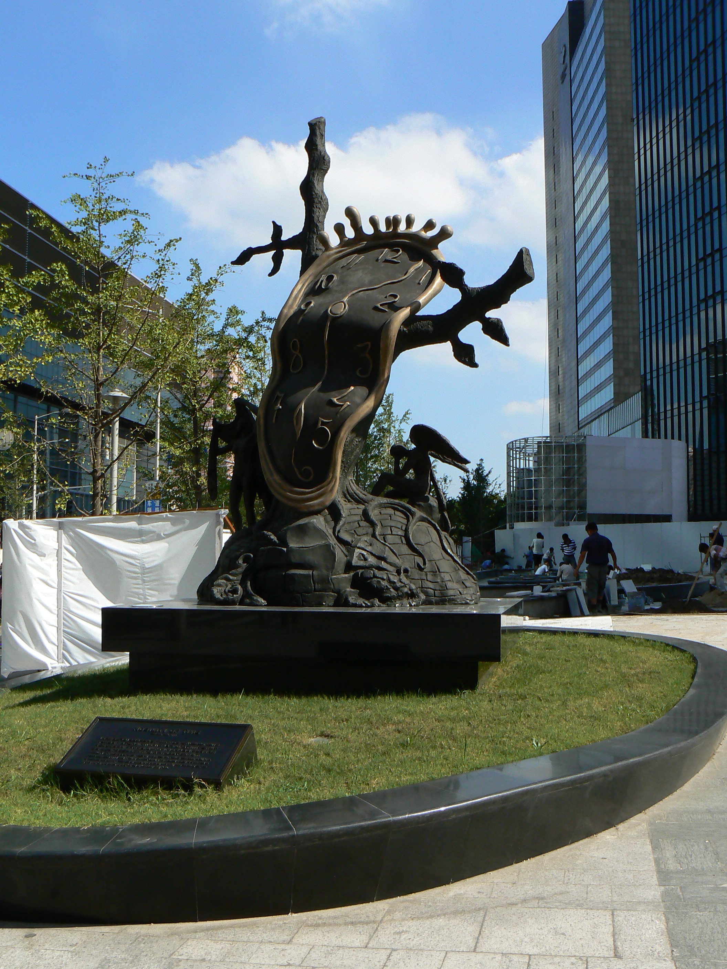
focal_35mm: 36
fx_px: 1008
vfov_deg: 51.4
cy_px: 484
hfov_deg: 39.7
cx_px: 364
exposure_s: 1/400
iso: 100
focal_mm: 6
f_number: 7.1
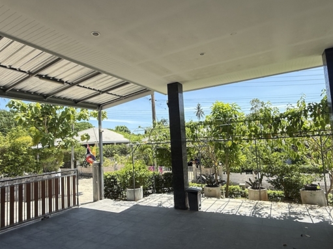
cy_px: 125
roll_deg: +3.4
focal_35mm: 16
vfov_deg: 78.1
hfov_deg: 94.5
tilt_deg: +5.9
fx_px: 154
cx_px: 167
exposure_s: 1/1211
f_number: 2.2
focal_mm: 2.22
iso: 50
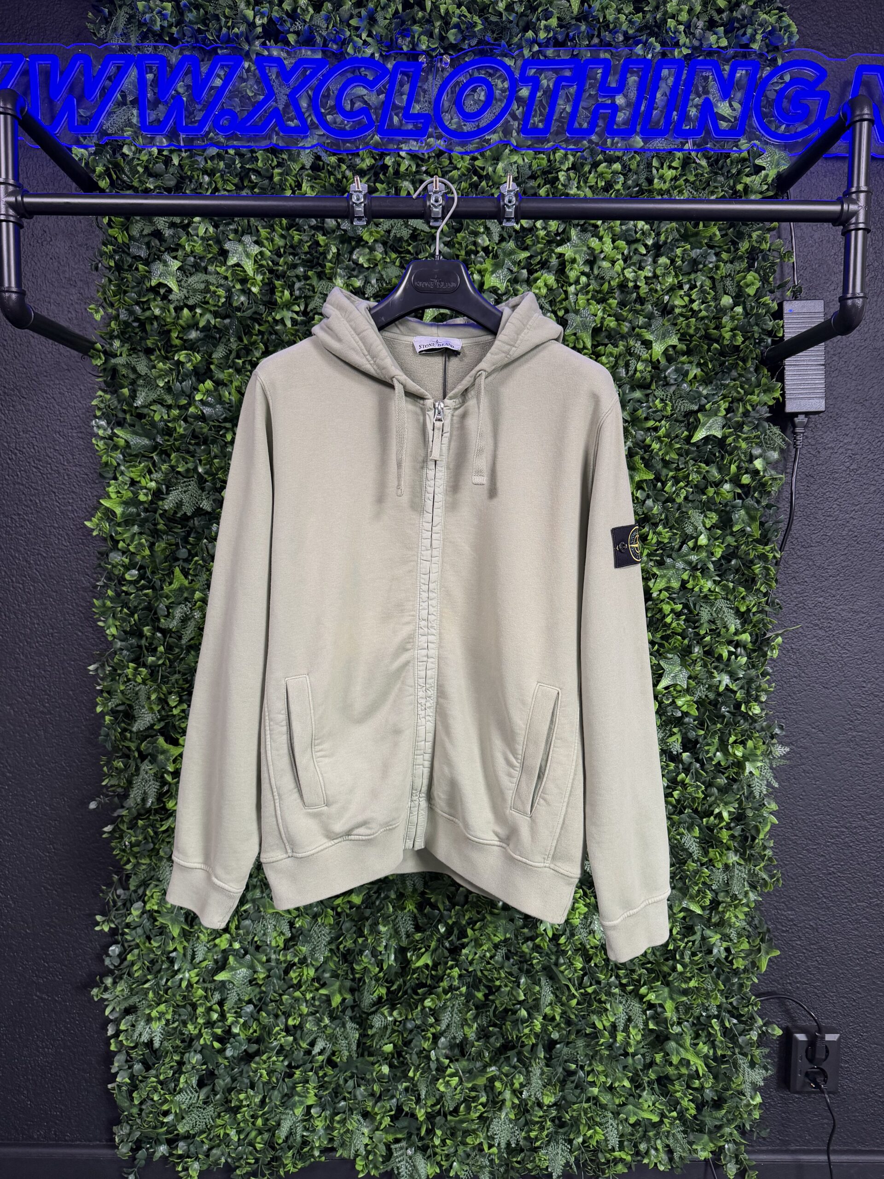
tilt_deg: -3.5
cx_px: 442
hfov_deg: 56.8
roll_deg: -0.7
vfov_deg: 71.6
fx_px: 817
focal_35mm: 24
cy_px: 590
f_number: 1.78
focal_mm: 6.76
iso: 160
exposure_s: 1/63
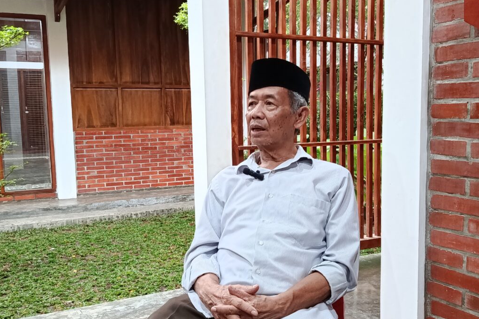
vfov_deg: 31.9
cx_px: 240
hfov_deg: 46.4
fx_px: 559
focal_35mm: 42
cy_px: 178
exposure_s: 1/50
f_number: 1.7
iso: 1411
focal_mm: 5.24
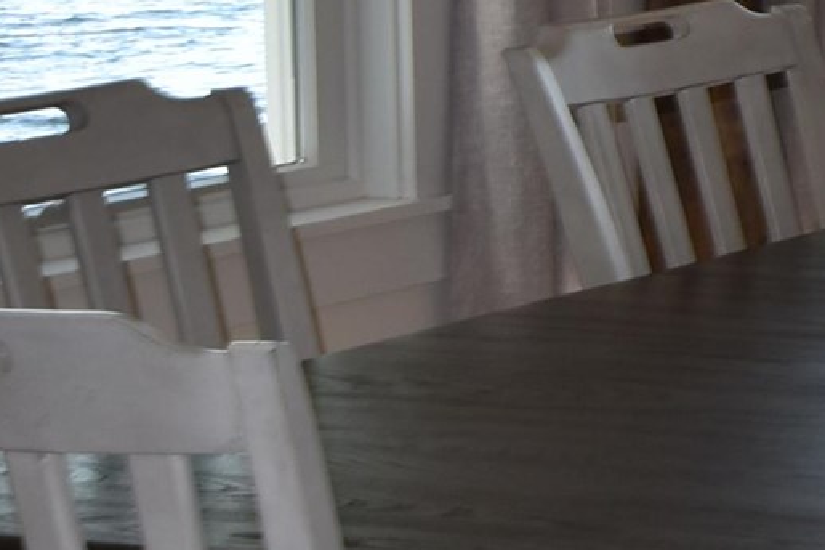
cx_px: 2075
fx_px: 4101
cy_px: -155
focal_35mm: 179
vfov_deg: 7.6
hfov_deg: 9.9
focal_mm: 20
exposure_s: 1/125
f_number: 5.6
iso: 160
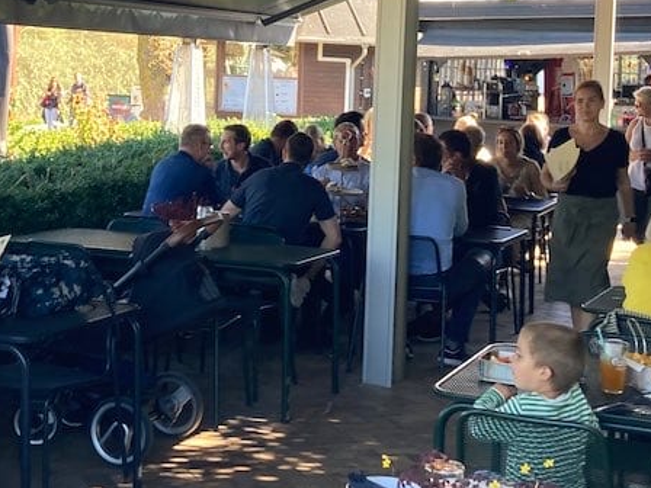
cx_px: 183
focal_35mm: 75
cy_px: 54
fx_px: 1410
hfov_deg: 25.7
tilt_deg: +1.0
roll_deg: -1.4
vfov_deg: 19.3
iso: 32
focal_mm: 3.99
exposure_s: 1/100
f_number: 1.8
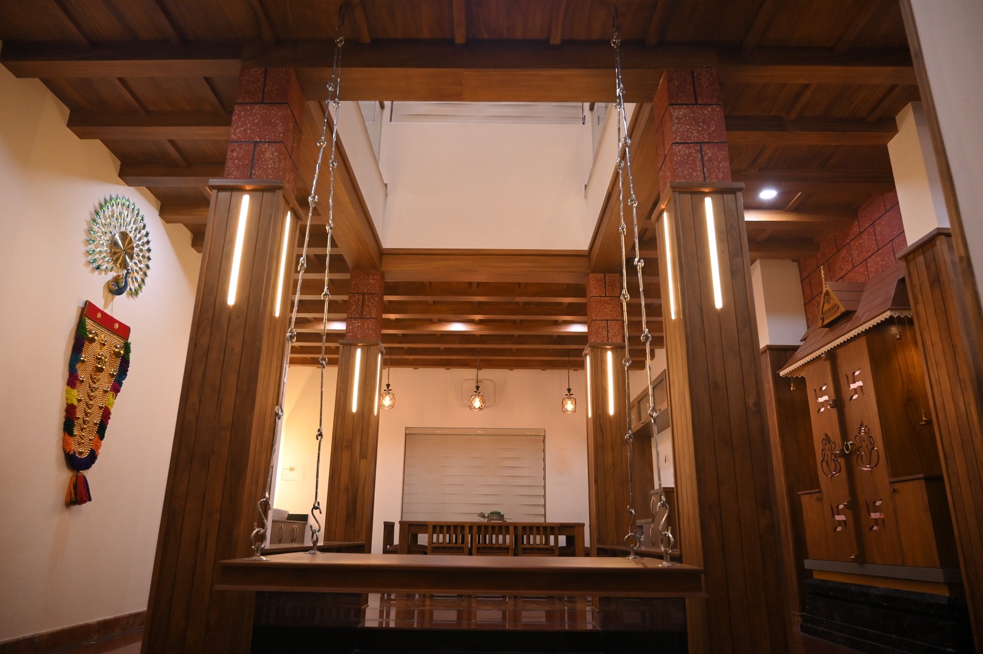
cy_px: 327
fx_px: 655
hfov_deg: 73.8
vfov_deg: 53.1
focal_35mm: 24
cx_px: 492
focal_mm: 24
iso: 6400
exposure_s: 1/400
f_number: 4
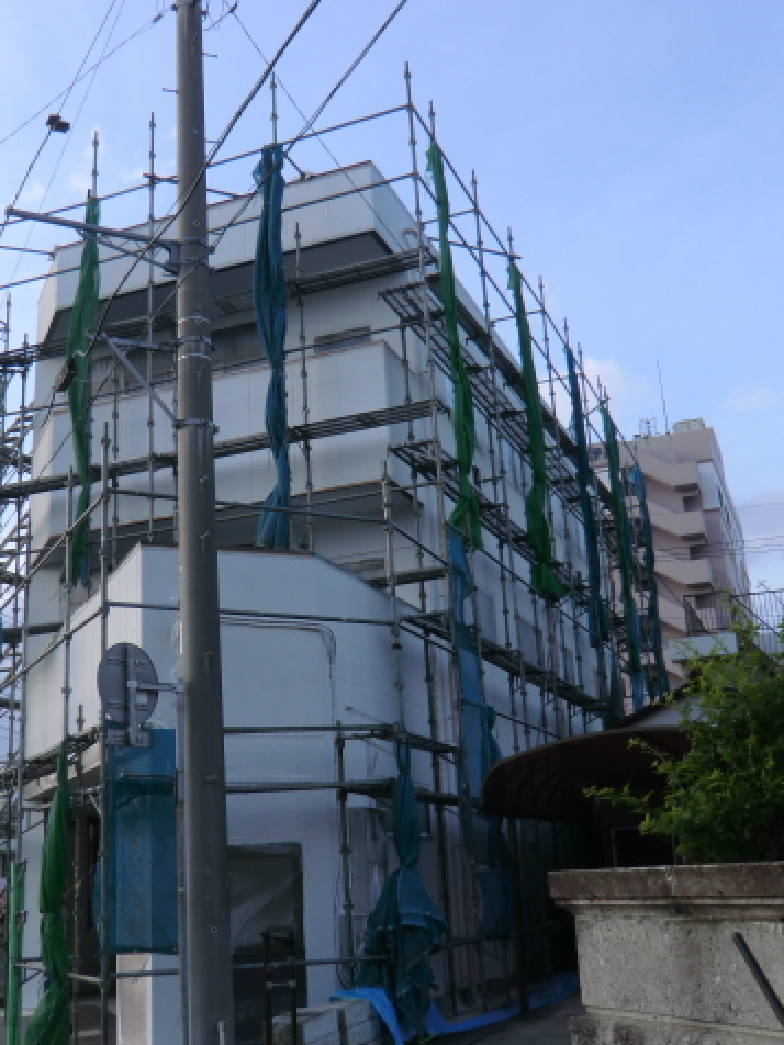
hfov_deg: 36.6
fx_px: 1178
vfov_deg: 47.9
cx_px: 285
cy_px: 520
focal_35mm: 39
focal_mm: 5.2
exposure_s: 1/125
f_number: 3.5
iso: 64
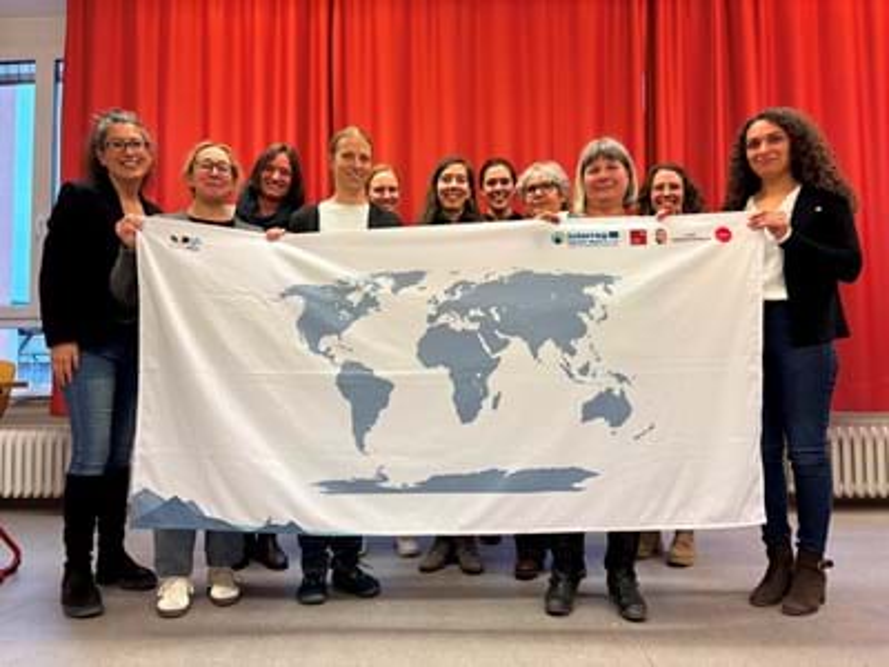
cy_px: 334
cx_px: 444
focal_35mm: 26
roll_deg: +0.6
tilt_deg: +2.7
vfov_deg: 53.1
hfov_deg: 67.3
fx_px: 668
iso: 100
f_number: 1.6
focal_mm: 5.96
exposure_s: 1/50
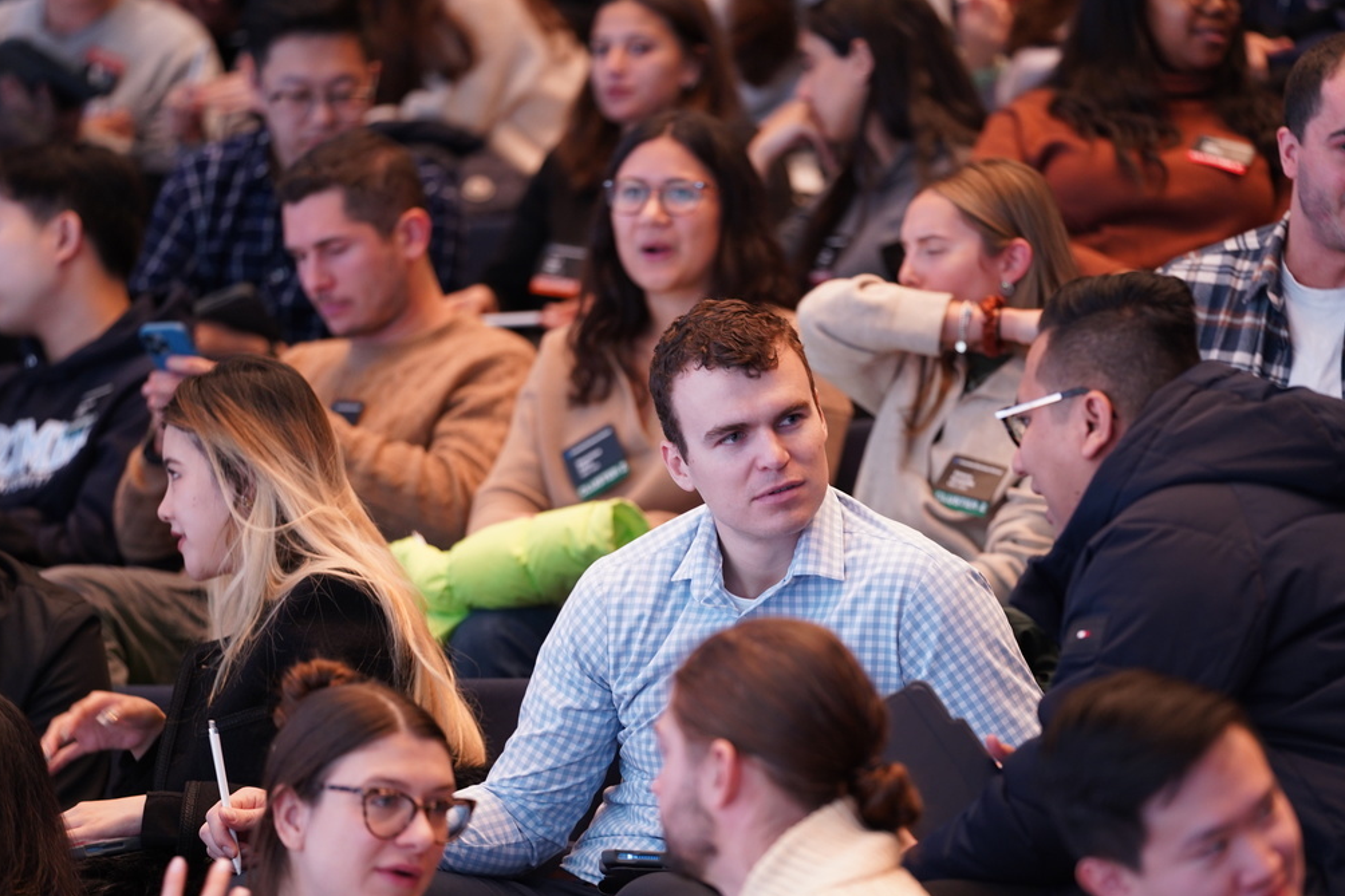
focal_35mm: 239
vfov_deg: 5.7
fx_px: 8927
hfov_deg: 8.6
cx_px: 778
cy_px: 517
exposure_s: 1/50
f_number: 2.8
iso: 800
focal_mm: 200
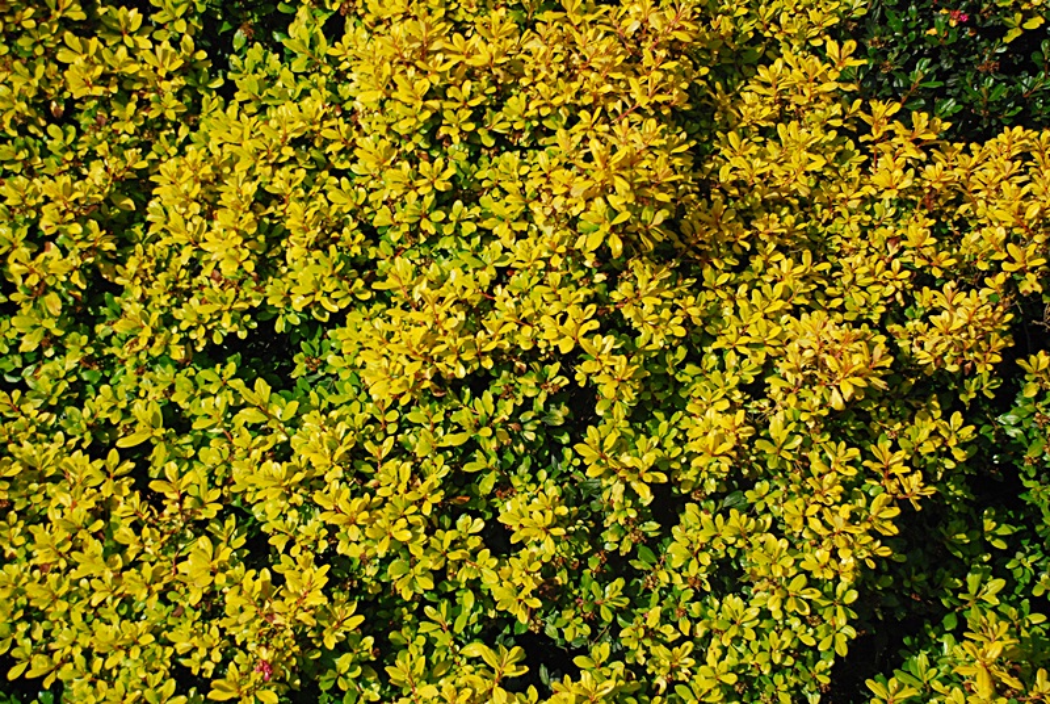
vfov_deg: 17.6
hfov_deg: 26.0
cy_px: 352
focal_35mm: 78
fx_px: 2278
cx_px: 525
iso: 400
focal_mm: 52
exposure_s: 1/2500
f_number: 5
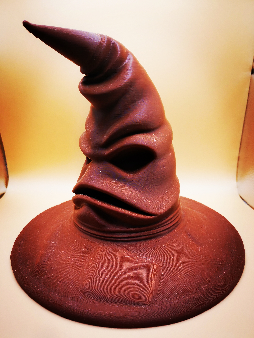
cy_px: 169
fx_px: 264
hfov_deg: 51.4
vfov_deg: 65.3
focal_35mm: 27
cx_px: 127
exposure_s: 1/210
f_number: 1.8
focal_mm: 4.75
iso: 50
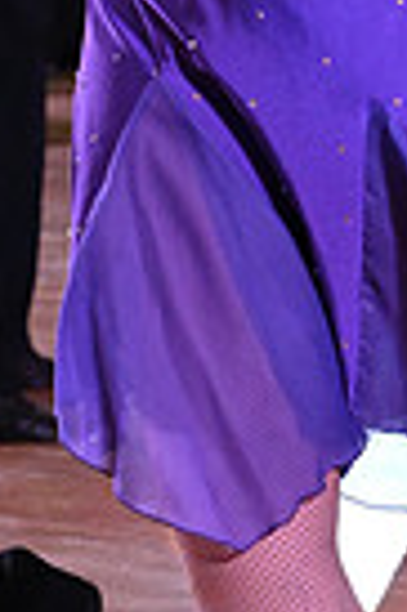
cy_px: -183
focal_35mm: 344
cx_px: 105
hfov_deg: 4.0
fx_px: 5848
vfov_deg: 6.0
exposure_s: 1/320
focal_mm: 81
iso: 5000
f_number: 8
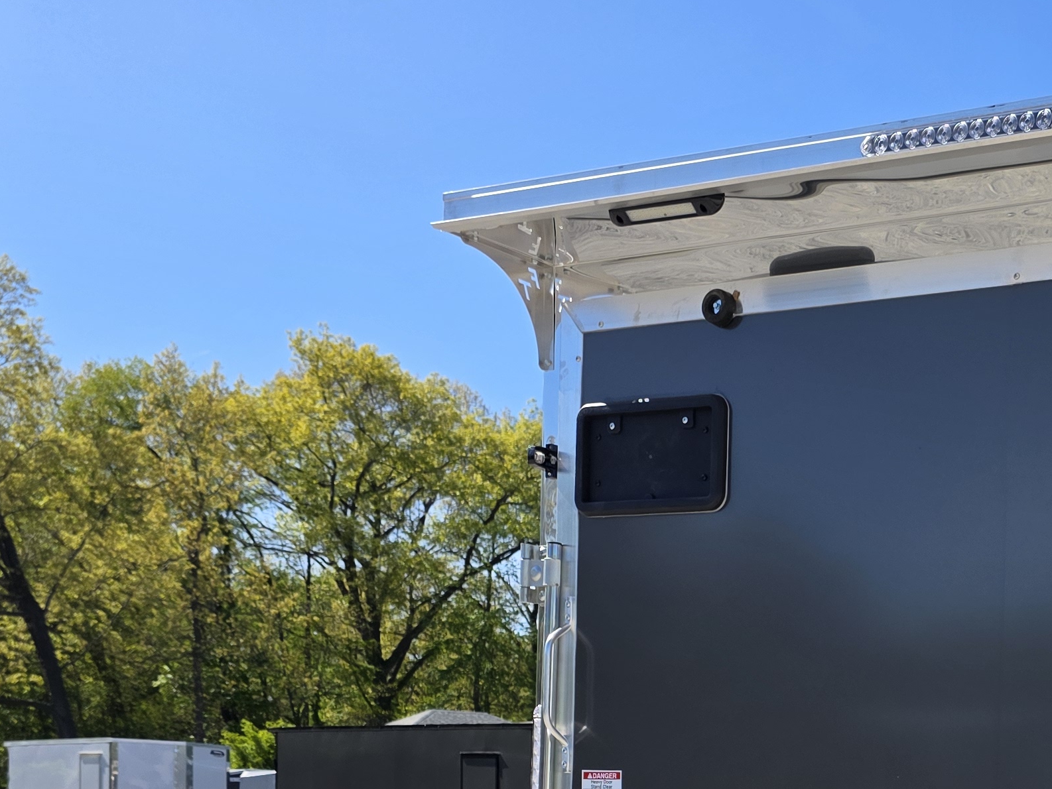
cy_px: 922
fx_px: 1763
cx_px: 1208
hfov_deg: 29.4
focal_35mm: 58
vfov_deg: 23.3
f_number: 1.7
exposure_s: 1/4057
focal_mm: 6.3
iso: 80
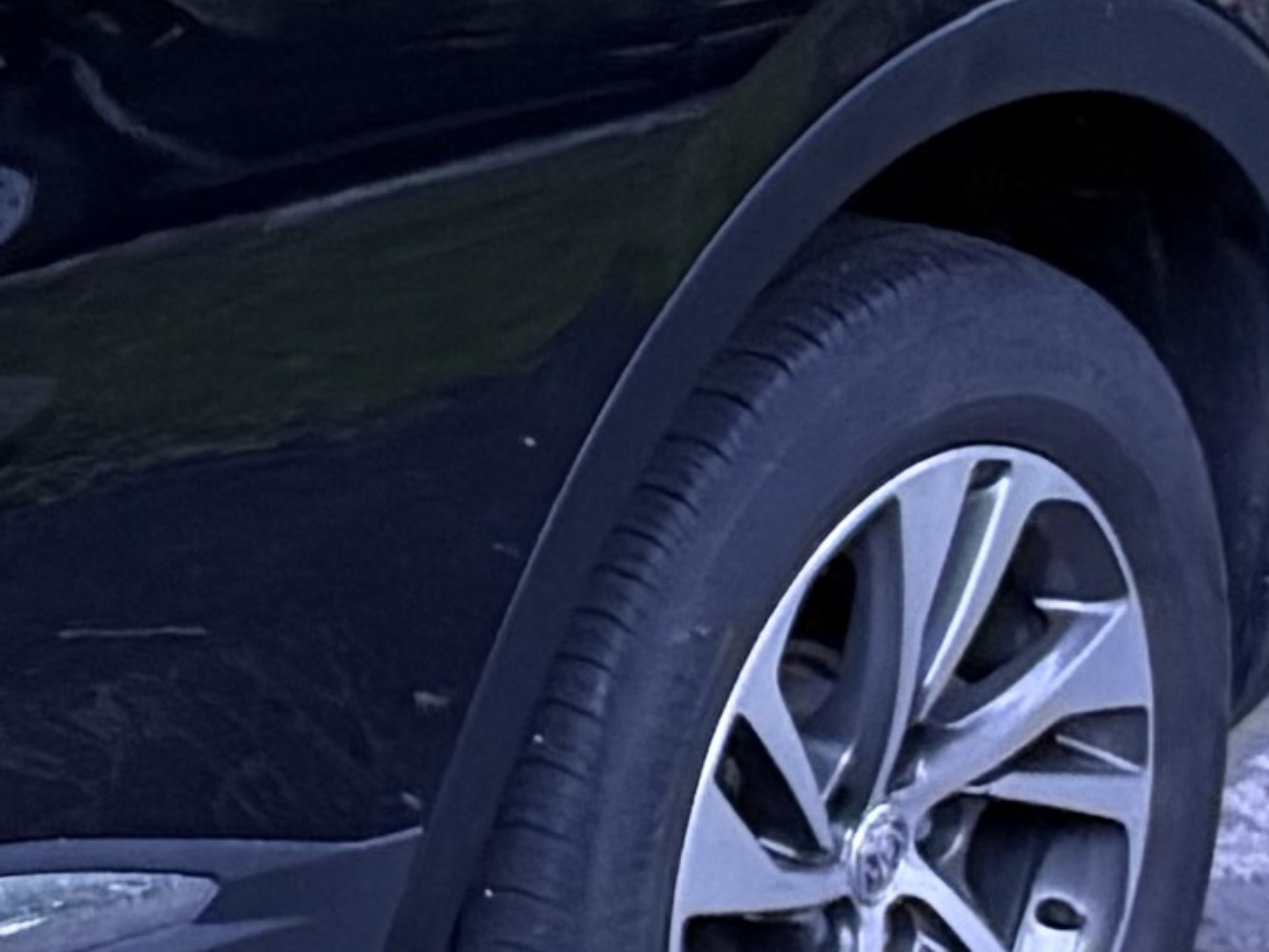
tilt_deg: -10.2
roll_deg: -3.7
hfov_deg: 9.5
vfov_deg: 7.9
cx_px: -1619
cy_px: 50
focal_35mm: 188
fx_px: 6893
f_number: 1.78
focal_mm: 6.76
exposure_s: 1/44
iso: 800
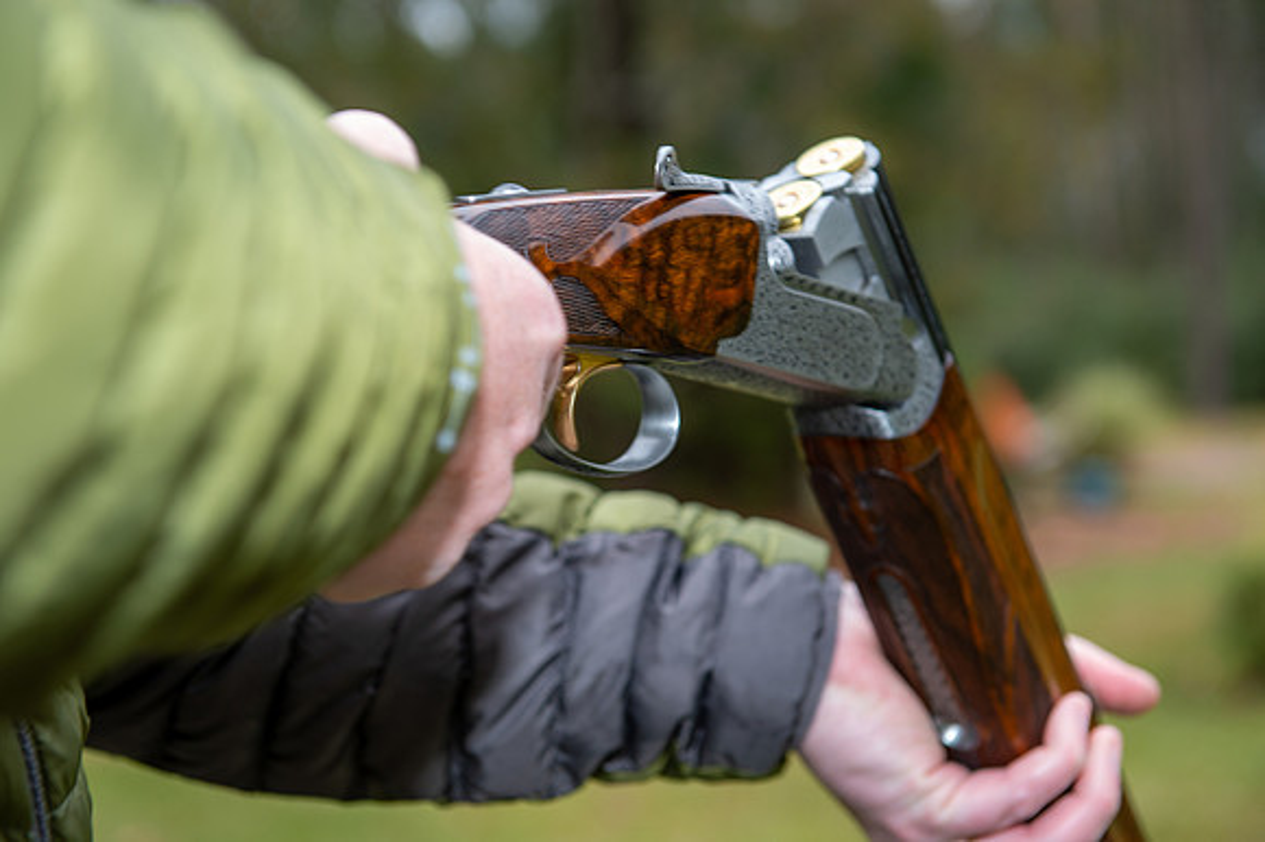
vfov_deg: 19.4
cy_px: 421
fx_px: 2458
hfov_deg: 28.9
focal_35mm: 70
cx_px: 632
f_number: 5
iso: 320
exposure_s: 1/250
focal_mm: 70
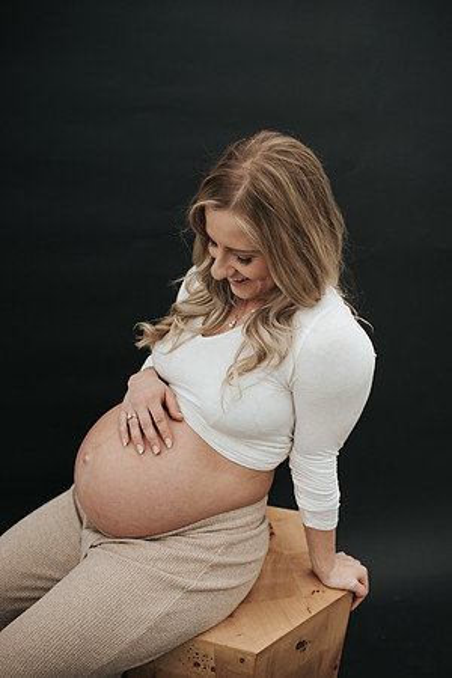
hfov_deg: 37.9
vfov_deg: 54.4
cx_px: 226
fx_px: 659
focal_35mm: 35
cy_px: 339
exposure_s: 1/320
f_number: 3.2
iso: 800
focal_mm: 35
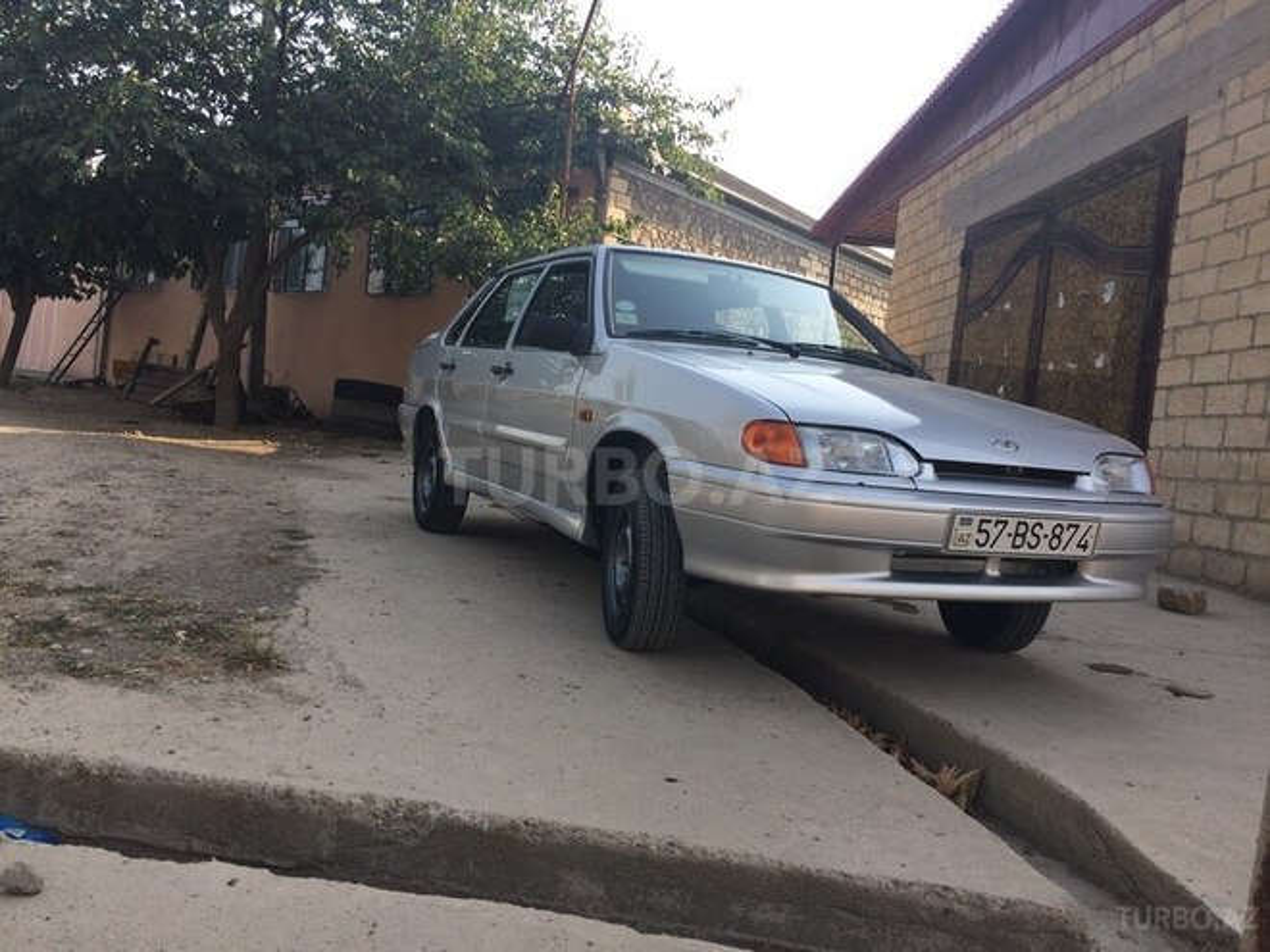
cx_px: 635
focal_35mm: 29
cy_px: 476
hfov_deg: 61.7
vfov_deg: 48.2
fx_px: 1064
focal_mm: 4.15
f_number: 2.2
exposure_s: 1/641
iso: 32
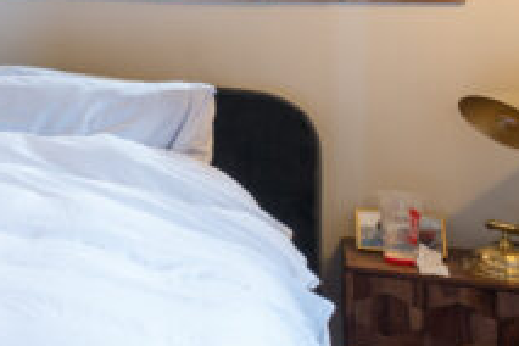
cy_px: -46
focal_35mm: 83
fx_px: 1196
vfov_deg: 15.9
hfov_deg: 17.2
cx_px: -538
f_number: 9
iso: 200
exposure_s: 1/1.67
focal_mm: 17
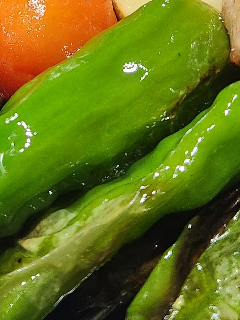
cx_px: 29
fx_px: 841
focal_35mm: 91
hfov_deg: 16.1
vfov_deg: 20.5
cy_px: -30
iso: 500
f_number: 1.8
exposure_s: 1/120
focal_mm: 5.4
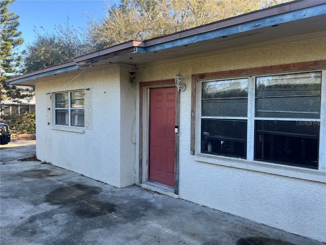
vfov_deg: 53.1
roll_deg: -0.2
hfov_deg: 67.3
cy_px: 122
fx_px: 245
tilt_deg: -3.2
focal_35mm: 26
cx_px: 163
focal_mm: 5.1
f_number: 1.6
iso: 50
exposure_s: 1/323
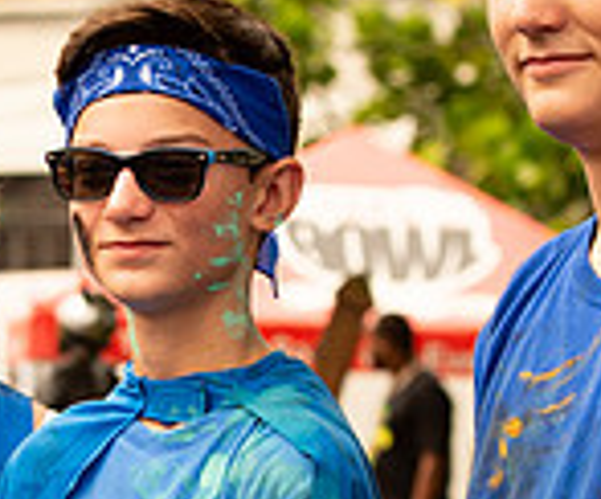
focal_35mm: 297
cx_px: -9
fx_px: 5361
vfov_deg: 5.3
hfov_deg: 6.4
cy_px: 507
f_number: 5.6
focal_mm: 70
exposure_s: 1/160
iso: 160
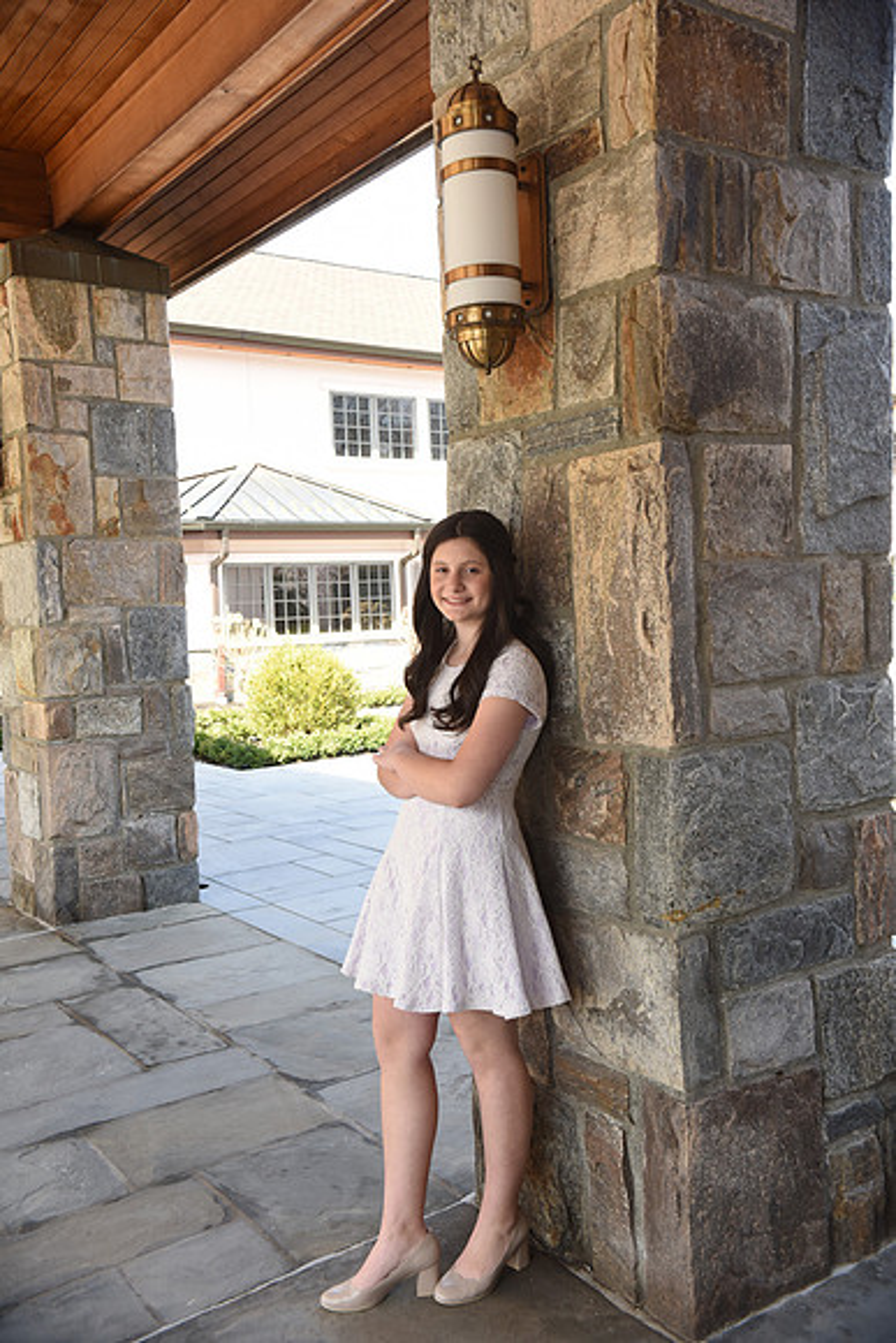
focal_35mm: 32
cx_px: 448
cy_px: 672
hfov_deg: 41.1
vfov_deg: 58.7
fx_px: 1194
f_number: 9
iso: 800
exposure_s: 1/160
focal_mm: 32
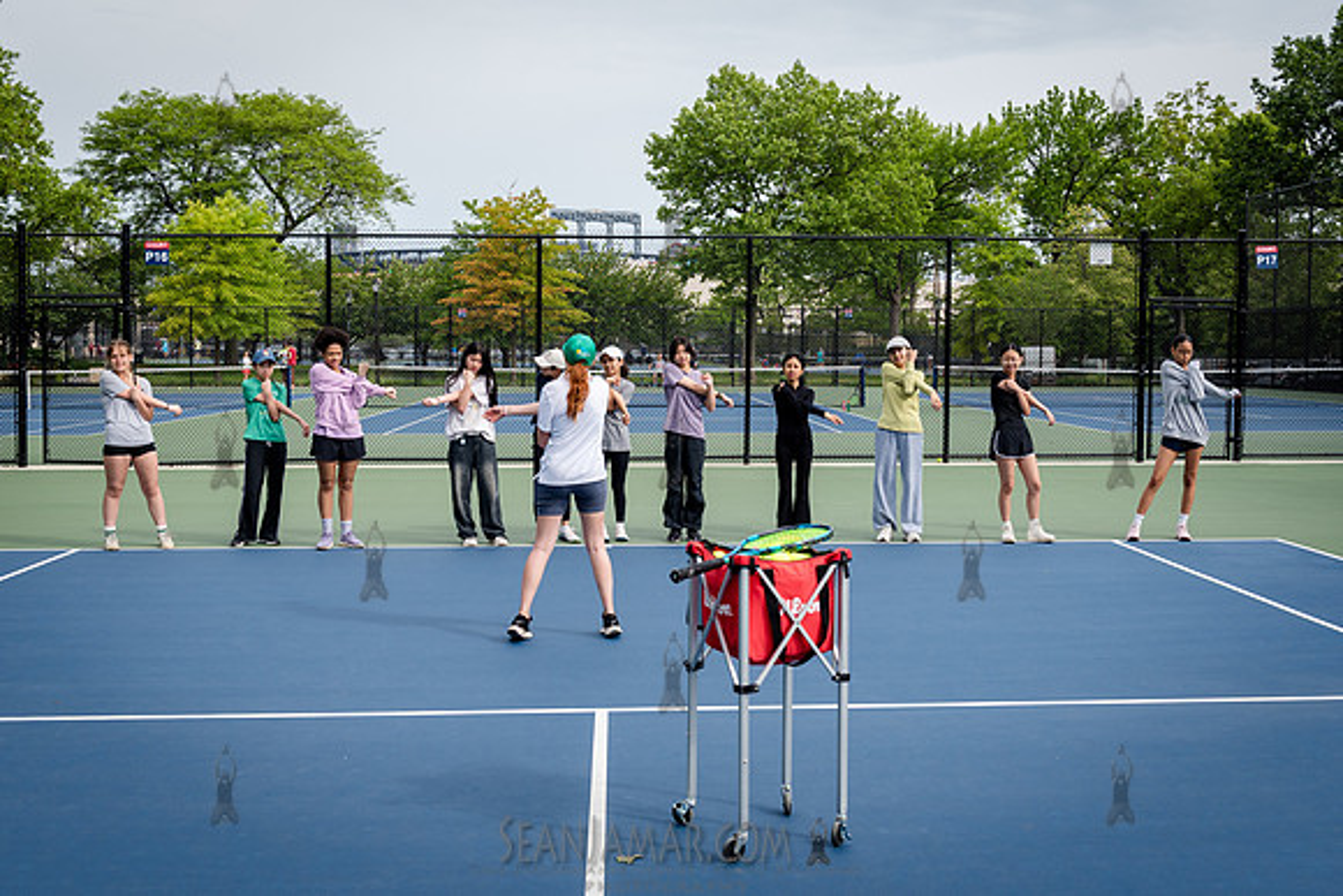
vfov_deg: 33.2
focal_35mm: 40
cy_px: 420
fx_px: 1501
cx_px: 722
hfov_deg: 48.2
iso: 200
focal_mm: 36
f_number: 5.6
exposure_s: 1/500
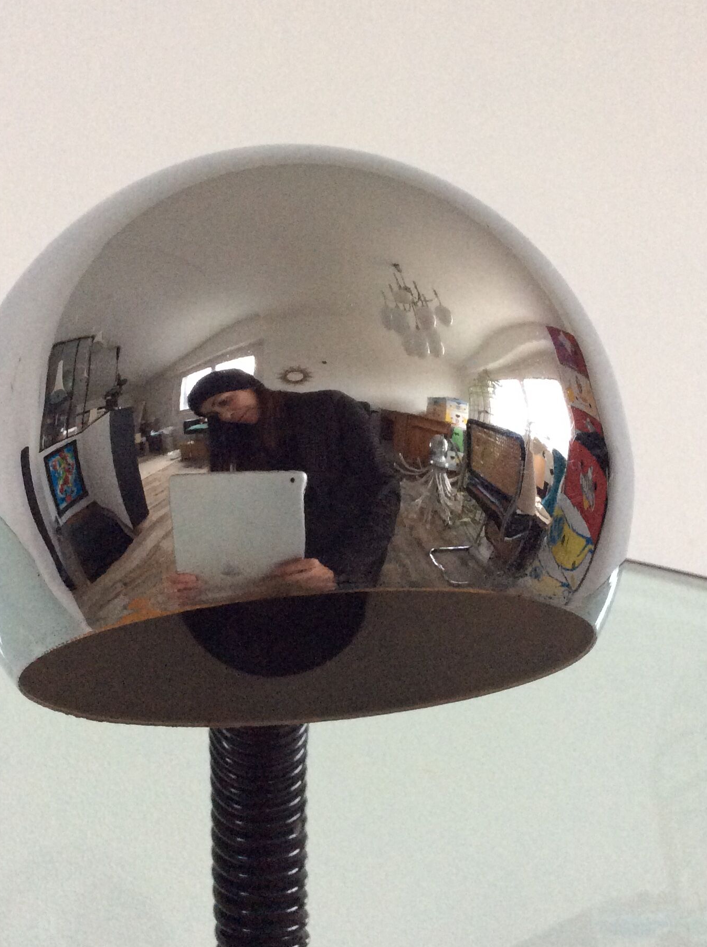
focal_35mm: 46
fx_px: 1256
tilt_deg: +22.3
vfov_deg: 41.3
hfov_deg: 31.4
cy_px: 493
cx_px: 343
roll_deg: +1.0
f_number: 2.4
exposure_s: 1/25
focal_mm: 3.3
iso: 160
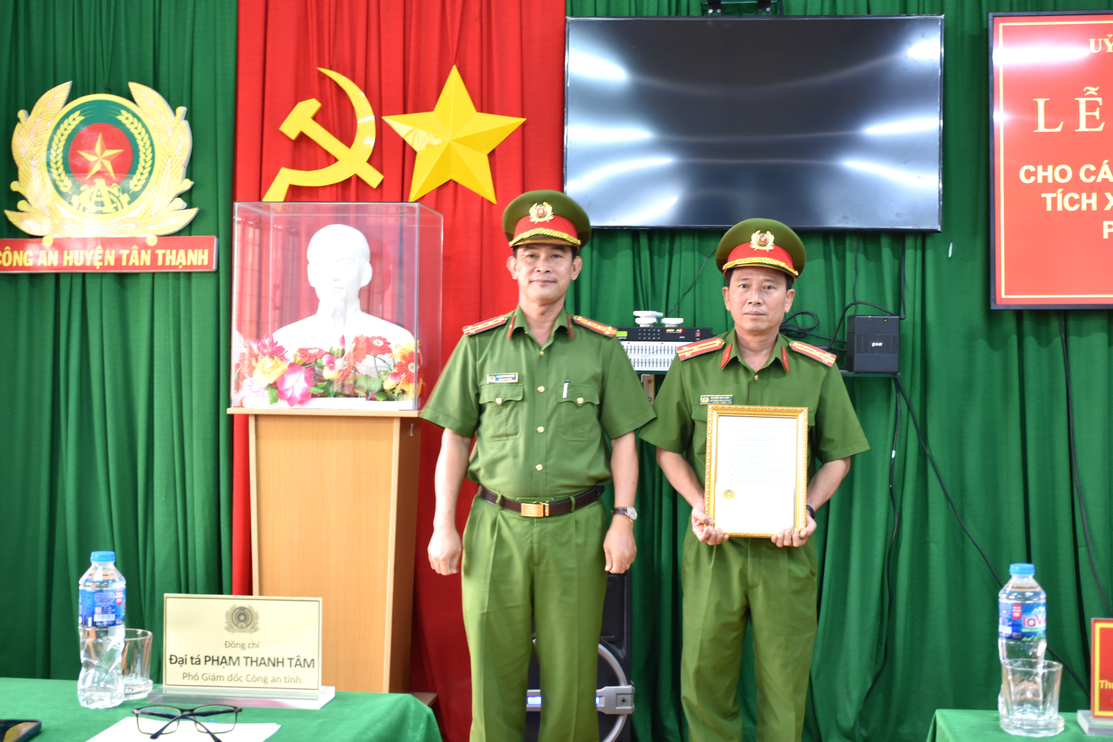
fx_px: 1762
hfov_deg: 35.1
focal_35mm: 57
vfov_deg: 23.8
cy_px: 371
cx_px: 556
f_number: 5
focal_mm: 38
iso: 500
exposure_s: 1/13
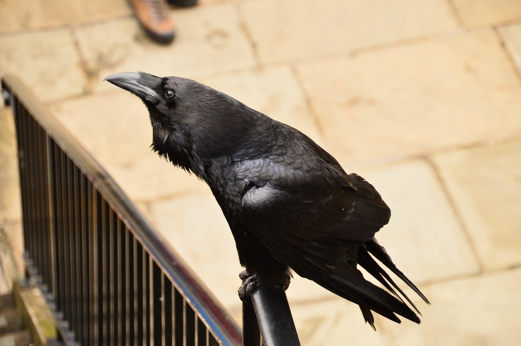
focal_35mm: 180
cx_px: 260
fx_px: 2603
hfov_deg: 11.4
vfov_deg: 7.6
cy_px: 173
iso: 800
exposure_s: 1/400
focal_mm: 120
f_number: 6
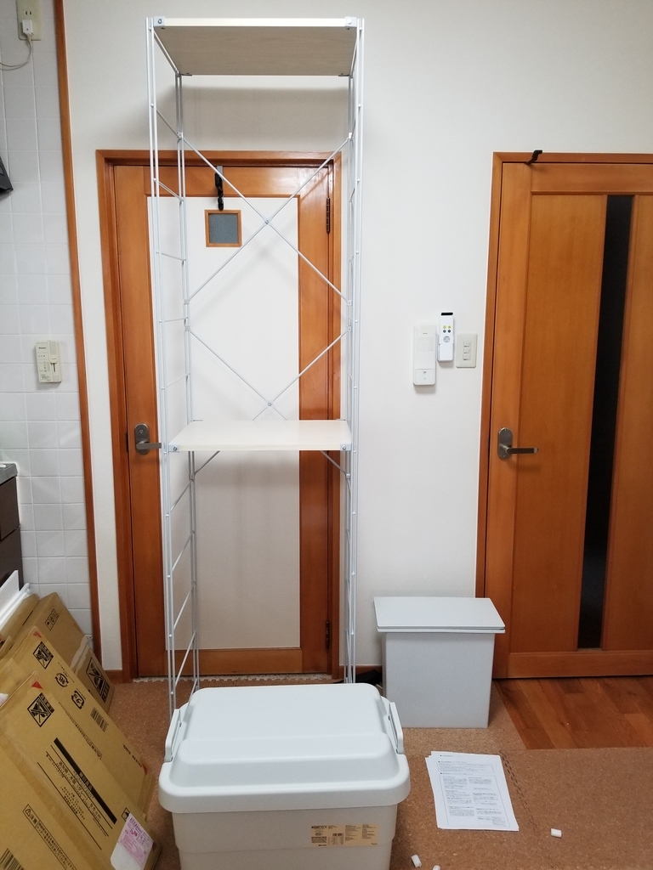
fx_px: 654
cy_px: 435
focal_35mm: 26
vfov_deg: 67.3
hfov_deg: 53.1
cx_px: 326
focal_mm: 4.25
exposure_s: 1/40
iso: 160
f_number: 1.7
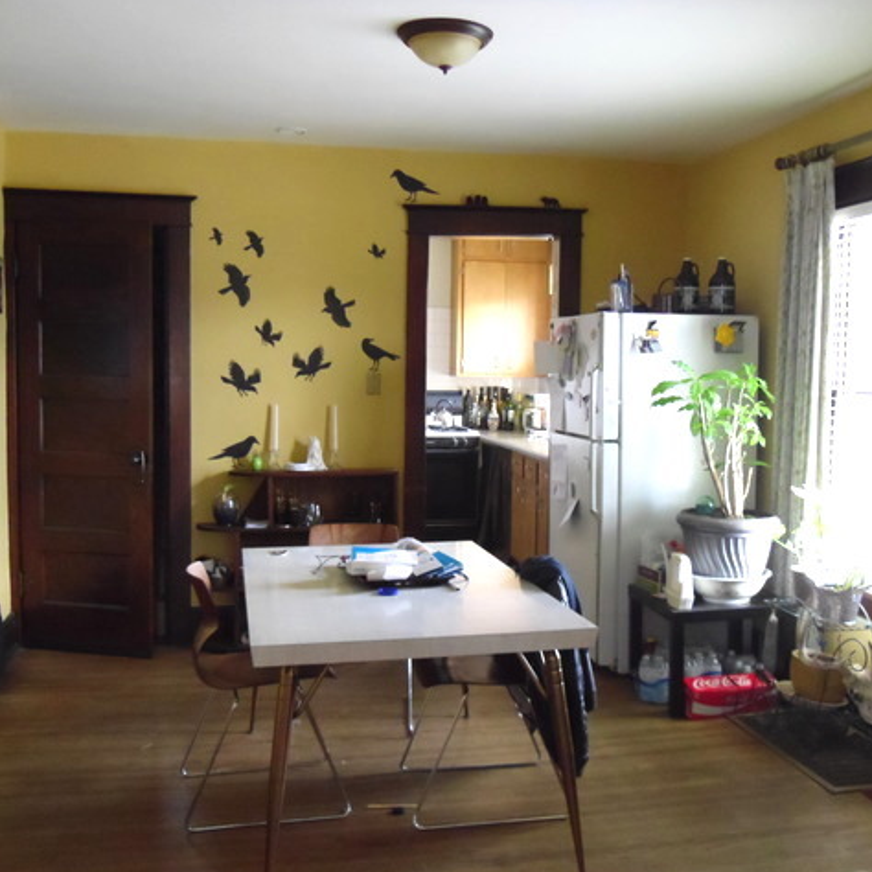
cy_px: 436
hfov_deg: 44.9
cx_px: 471
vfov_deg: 44.9
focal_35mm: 37
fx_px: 1054
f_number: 3.3
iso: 400
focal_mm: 5.6
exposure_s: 1/22
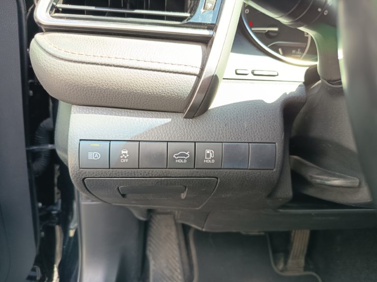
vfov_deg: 56.8
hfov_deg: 71.6
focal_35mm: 24
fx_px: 261
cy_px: 141
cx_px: 188
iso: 230
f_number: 1.7
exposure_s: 1/100
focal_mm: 5.27
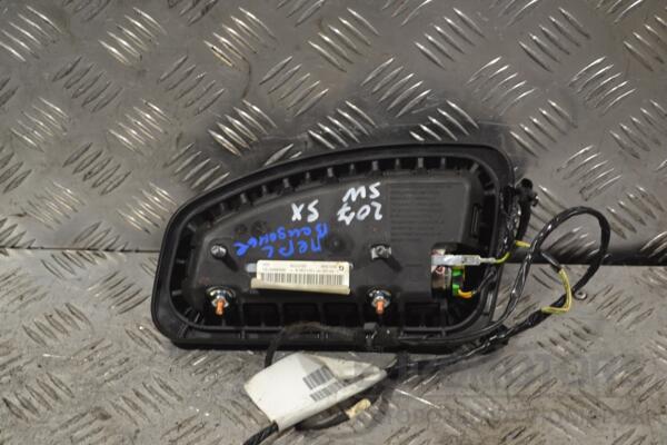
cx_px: 334
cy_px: 222
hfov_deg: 24.6
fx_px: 1528
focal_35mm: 82
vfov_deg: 16.6
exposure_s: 1/60
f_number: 5.6
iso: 400
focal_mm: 55
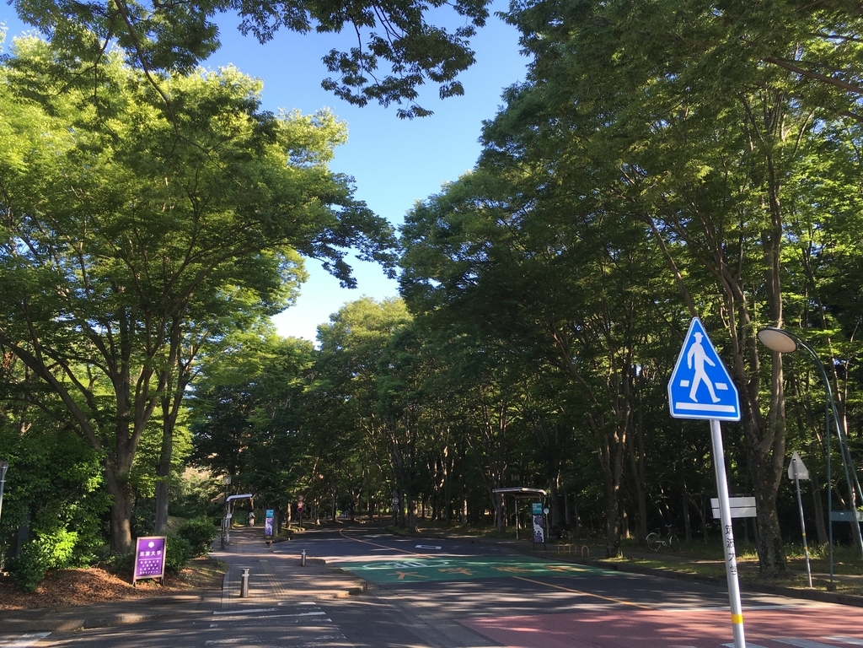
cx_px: 432
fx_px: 723
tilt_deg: +13.4
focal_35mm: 29
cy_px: 324
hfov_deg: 61.7
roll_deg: +1.3
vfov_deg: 48.2
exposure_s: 1/264
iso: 25
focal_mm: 4.15
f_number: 2.2
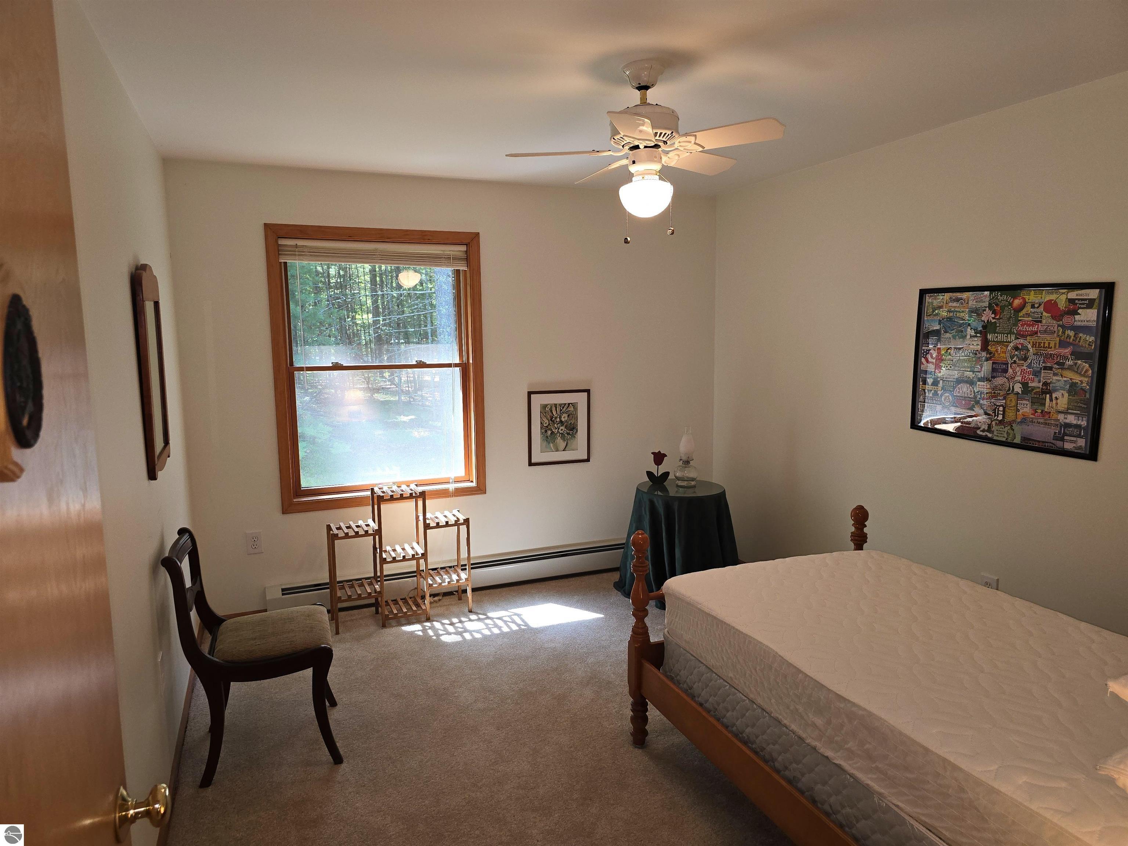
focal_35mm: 23
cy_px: 423
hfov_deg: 73.9
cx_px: 564
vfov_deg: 58.9
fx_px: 749
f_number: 1.7
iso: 50
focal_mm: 6.3
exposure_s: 1/60
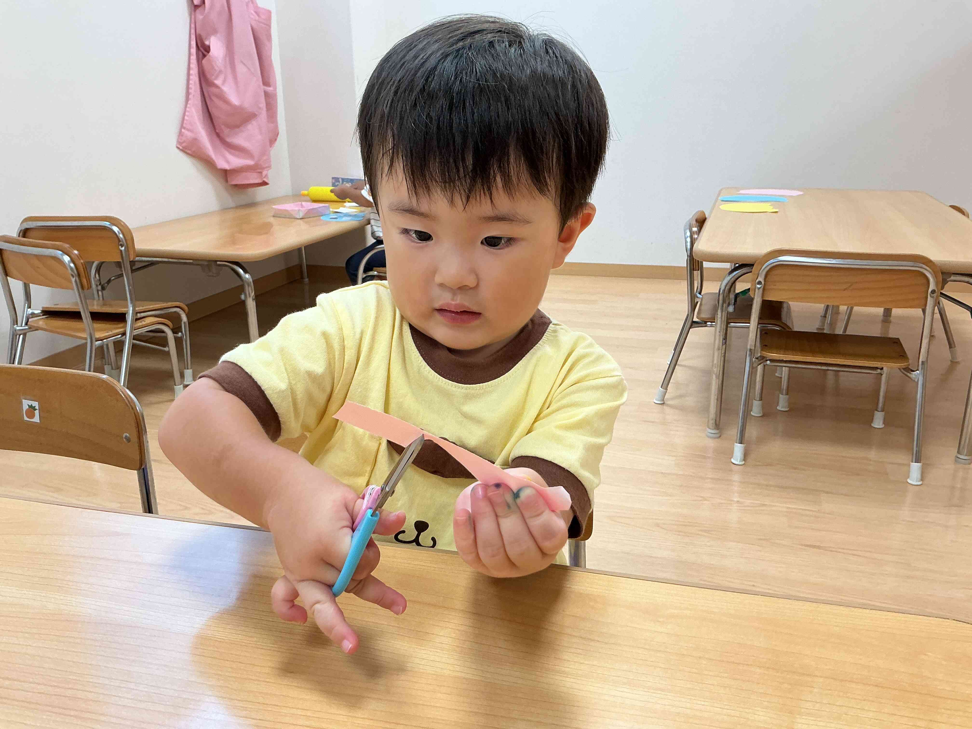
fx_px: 814
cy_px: 364
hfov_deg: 61.7
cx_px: 486
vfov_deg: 48.2
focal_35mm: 29
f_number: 1.8
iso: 40
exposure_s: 1/120
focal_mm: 3
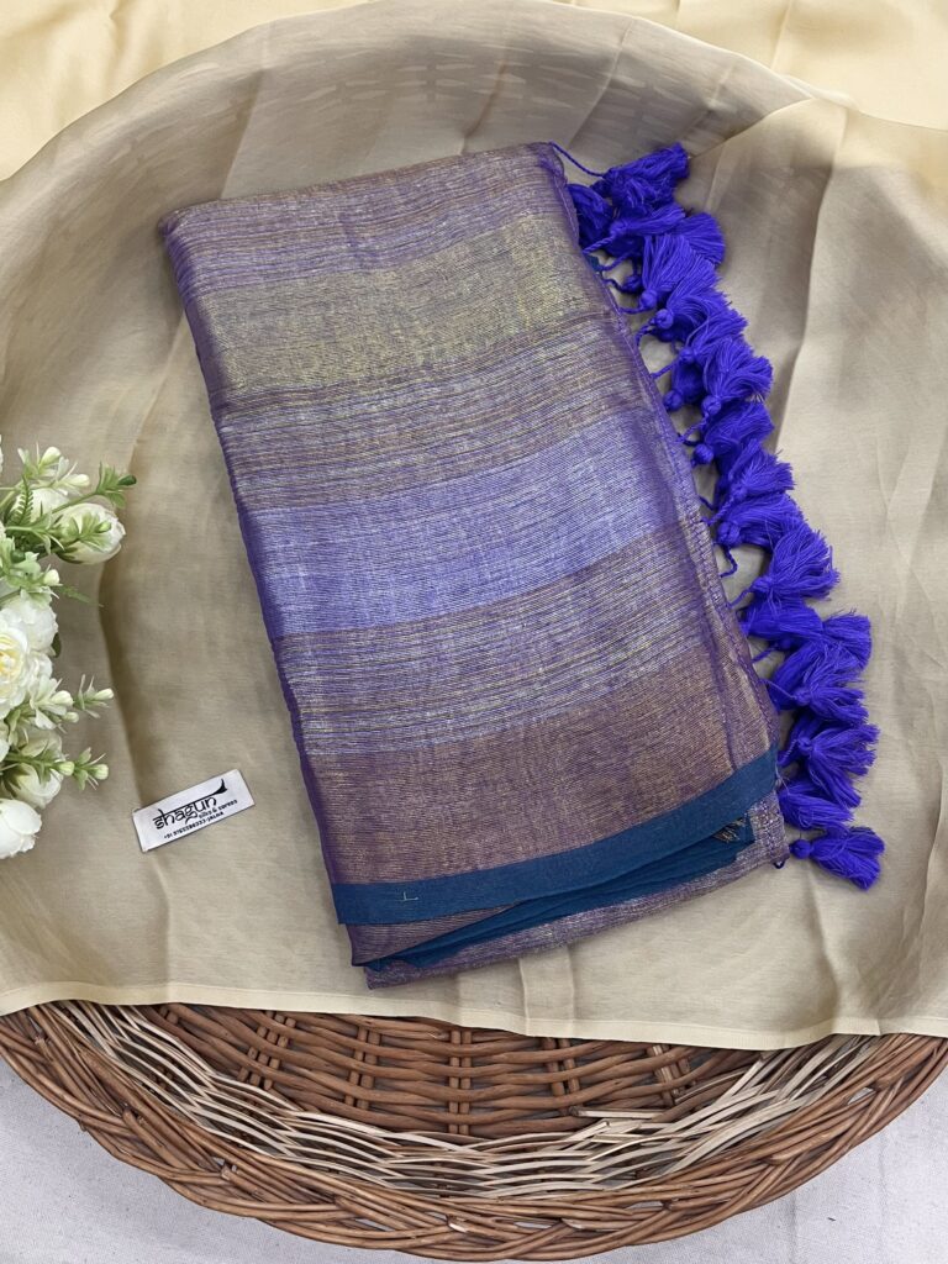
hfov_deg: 53.1
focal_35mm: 26
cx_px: 474
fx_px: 949
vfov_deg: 67.3
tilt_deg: -77.4
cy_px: 632
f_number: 1.6
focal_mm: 5.1
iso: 80
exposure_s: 1/50
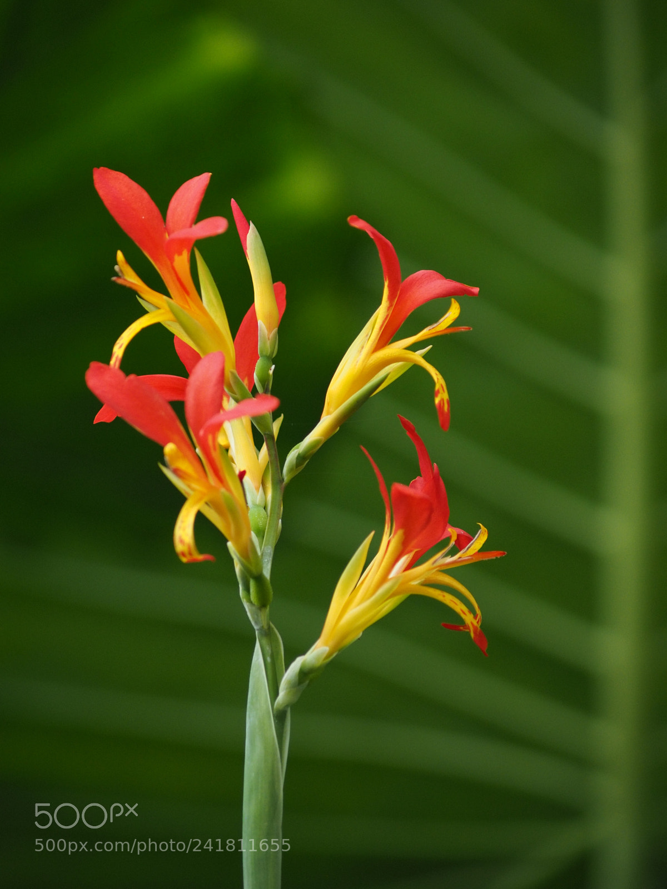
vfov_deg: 10.3
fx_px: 4933
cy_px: 444
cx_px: 334
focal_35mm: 192
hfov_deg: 7.7
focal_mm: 96
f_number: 4.1
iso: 800
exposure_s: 1/320
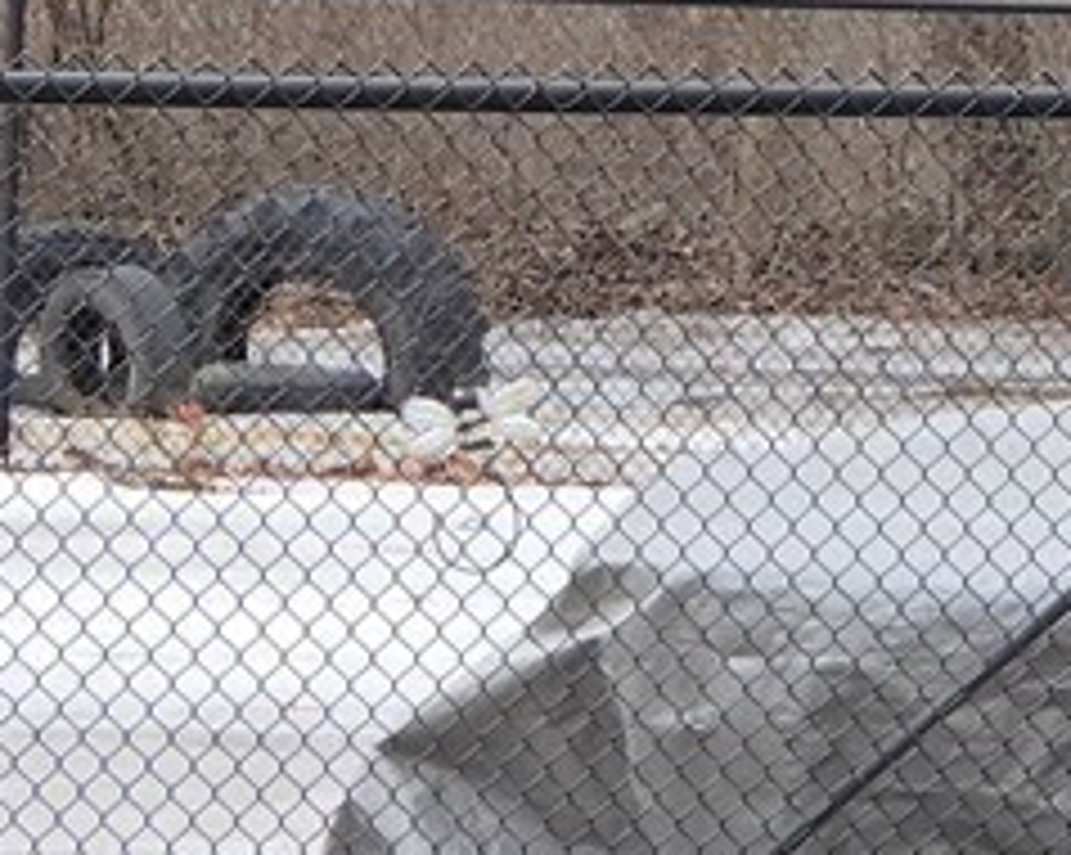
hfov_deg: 8.9
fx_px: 6651
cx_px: 1688
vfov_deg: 7.3
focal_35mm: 210
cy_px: -108
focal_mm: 8.9
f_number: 4
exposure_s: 1/200
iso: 80
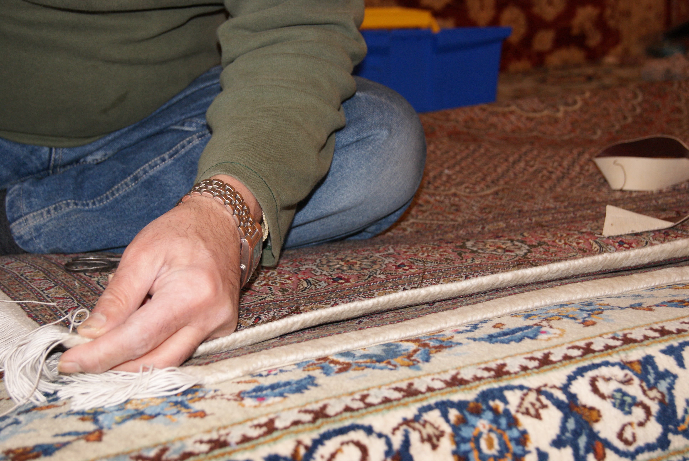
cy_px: 230
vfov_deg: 16.6
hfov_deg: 24.6
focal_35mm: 82
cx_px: 344
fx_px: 1581
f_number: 5.6
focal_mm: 55
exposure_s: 1/80
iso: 400
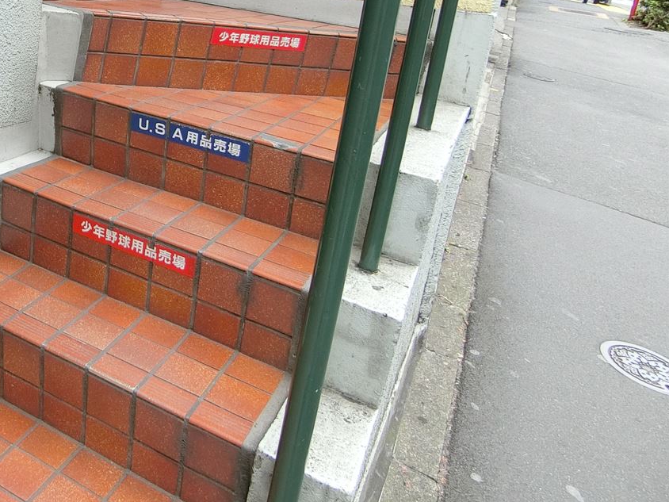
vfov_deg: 37.8
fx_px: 696
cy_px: 79
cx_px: 38
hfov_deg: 45.3
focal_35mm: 36
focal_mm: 4.06
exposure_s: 1/125
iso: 160
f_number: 2.7
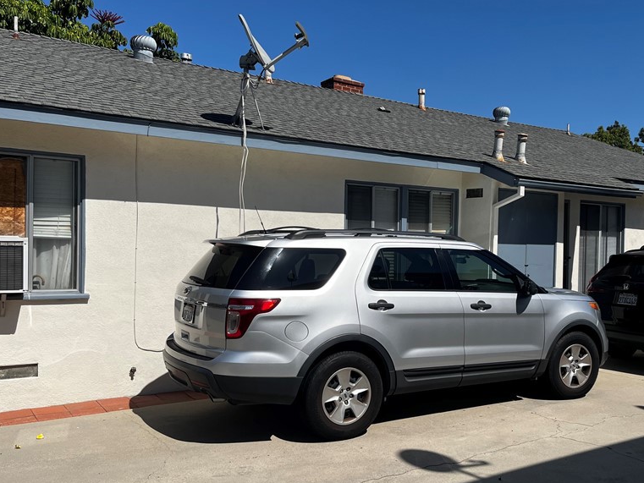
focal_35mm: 35
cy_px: 256
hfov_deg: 52.2
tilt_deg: +0.0
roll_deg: -1.2
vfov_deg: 40.7
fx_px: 651
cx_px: 388
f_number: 1.6
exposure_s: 1/5319
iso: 50
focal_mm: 5.1
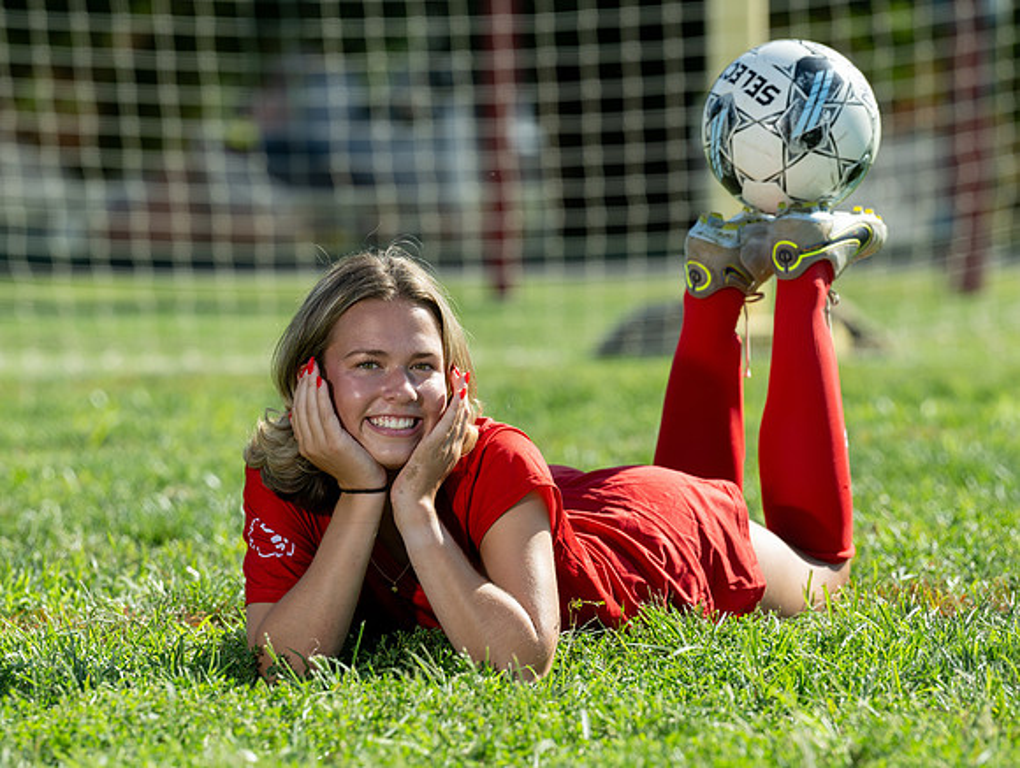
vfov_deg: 6.5
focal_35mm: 230
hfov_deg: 8.6
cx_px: 505
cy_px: 395
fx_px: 6779
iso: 100
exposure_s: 1/320
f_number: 5
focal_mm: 190
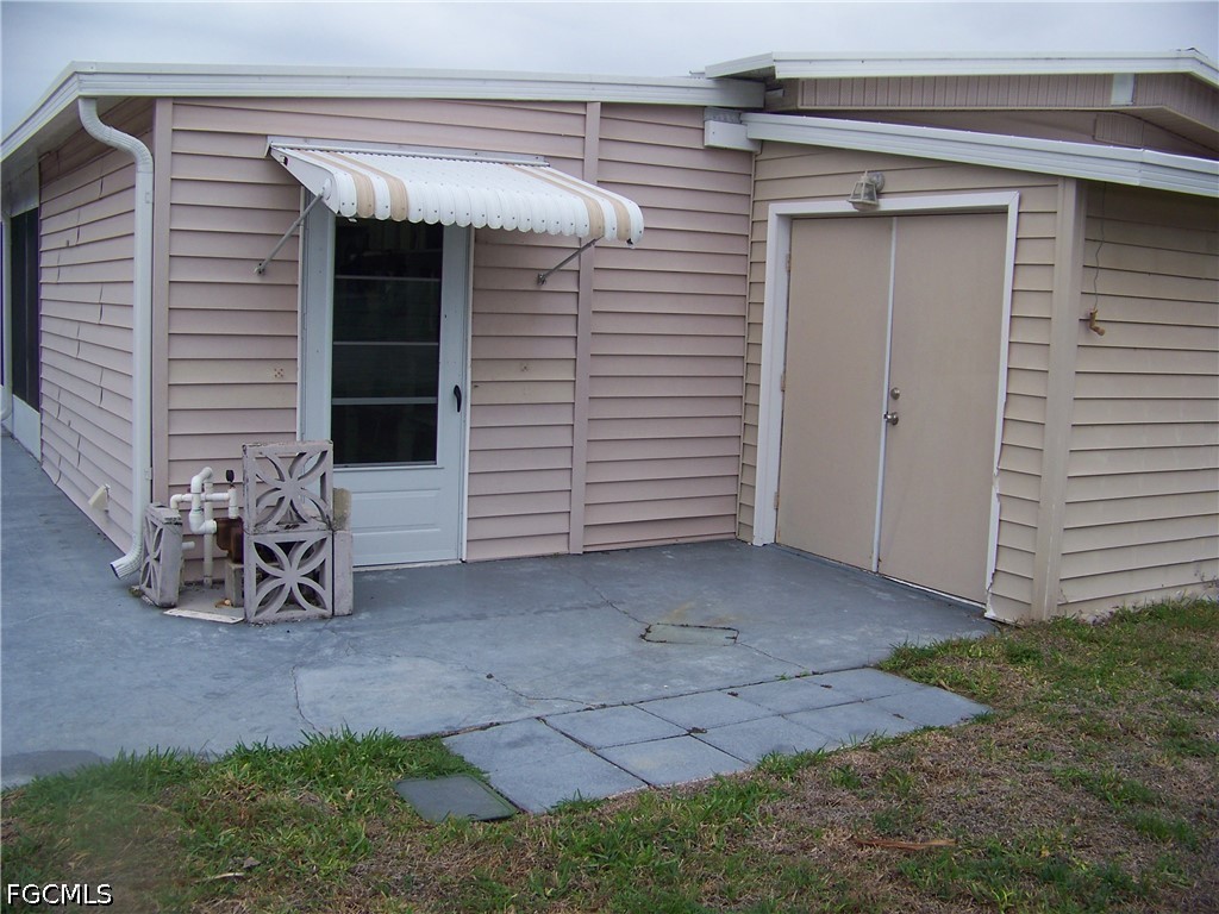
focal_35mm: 36
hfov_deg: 51.4
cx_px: 610
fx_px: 1268
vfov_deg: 39.7
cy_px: 457
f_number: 2.8
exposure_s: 1/200
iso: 64
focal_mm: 5.85
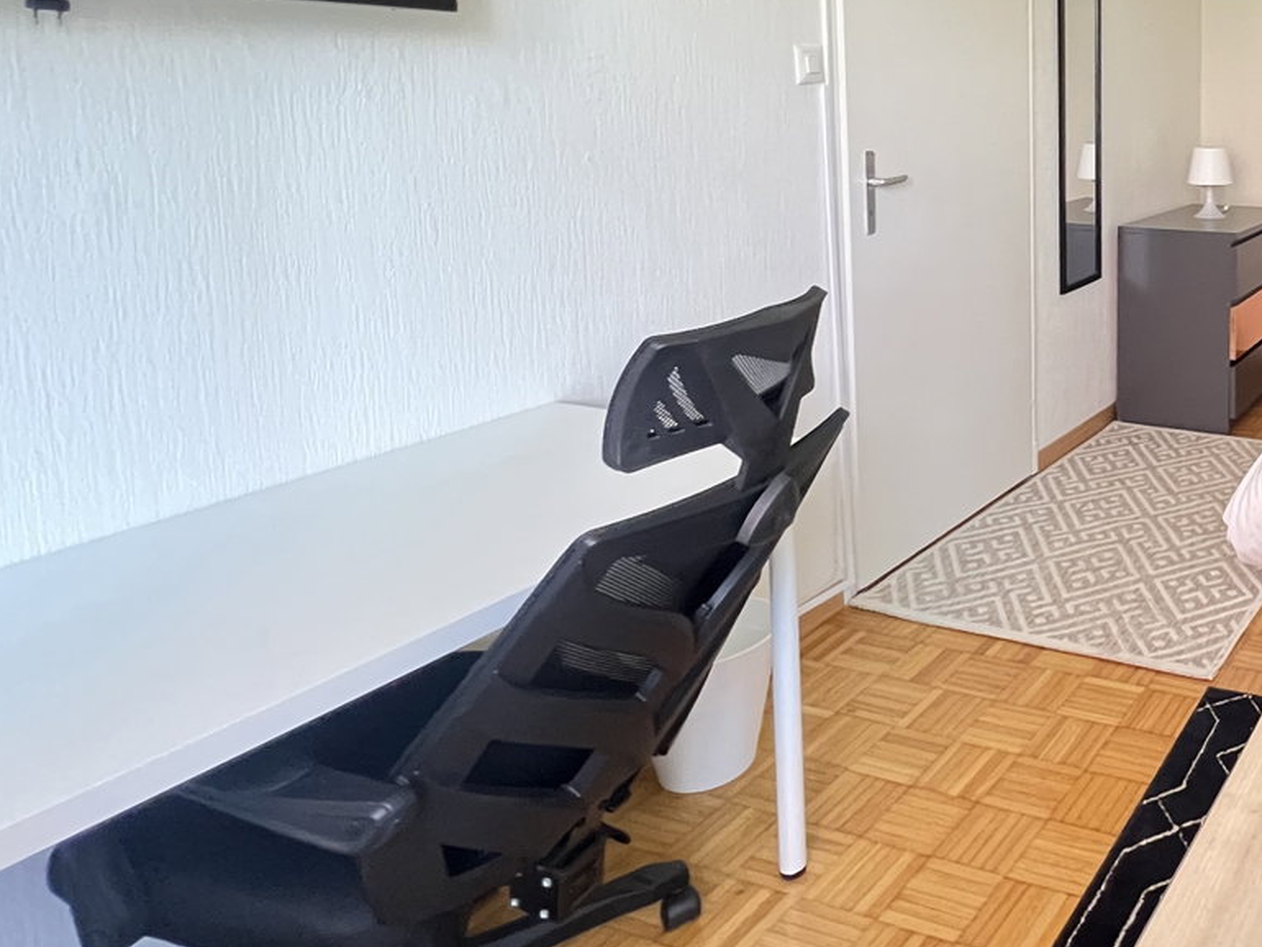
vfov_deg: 48.7
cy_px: 203
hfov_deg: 51.6
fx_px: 985
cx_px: 1275
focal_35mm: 27
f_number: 1.8
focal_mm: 1.57
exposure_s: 1/60
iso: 640
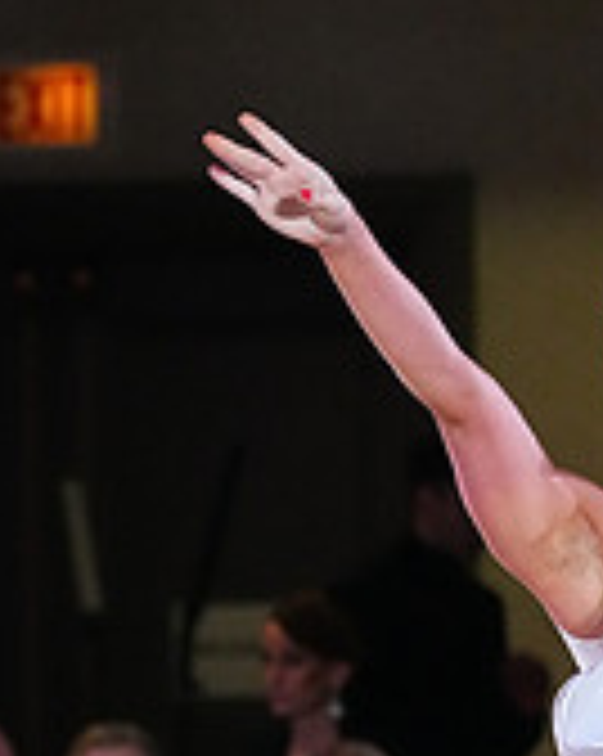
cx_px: 560
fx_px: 14527
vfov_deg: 3.0
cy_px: 1066
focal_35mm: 650
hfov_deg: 2.4
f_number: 5.6
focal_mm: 200
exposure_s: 1/400
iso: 8000
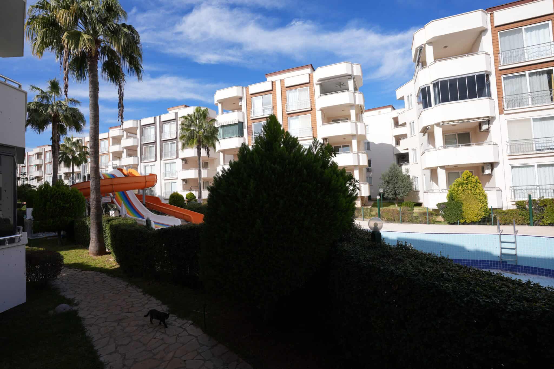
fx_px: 262
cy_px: 184
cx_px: 277
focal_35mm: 17
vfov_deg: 70.4
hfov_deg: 93.3
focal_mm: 17
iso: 100
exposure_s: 1/250
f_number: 8
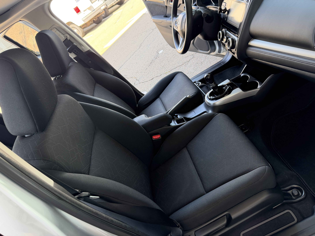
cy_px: 118
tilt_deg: -32.8
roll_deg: +34.0
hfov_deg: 71.6
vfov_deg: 56.8
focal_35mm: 24
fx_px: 218
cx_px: 158
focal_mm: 6.76
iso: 160
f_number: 1.78
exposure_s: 1/121
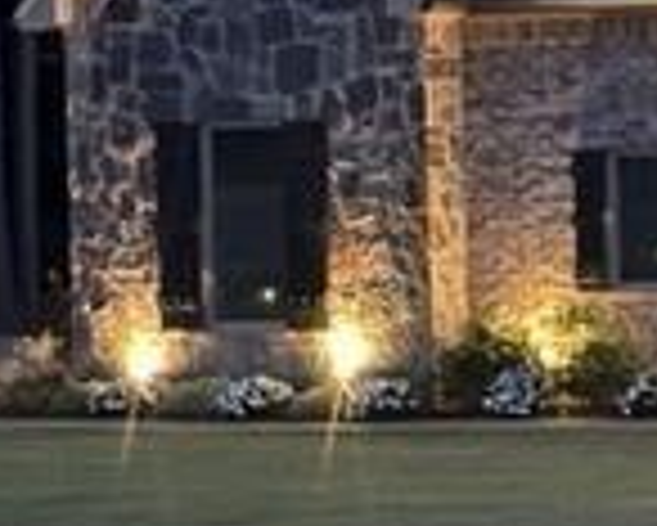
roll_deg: +1.3
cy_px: 90
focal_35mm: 205
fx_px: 3989
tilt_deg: -0.3
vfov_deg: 7.5
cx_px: 1418
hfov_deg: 8.8
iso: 400
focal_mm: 6.86
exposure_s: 1/5
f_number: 1.78
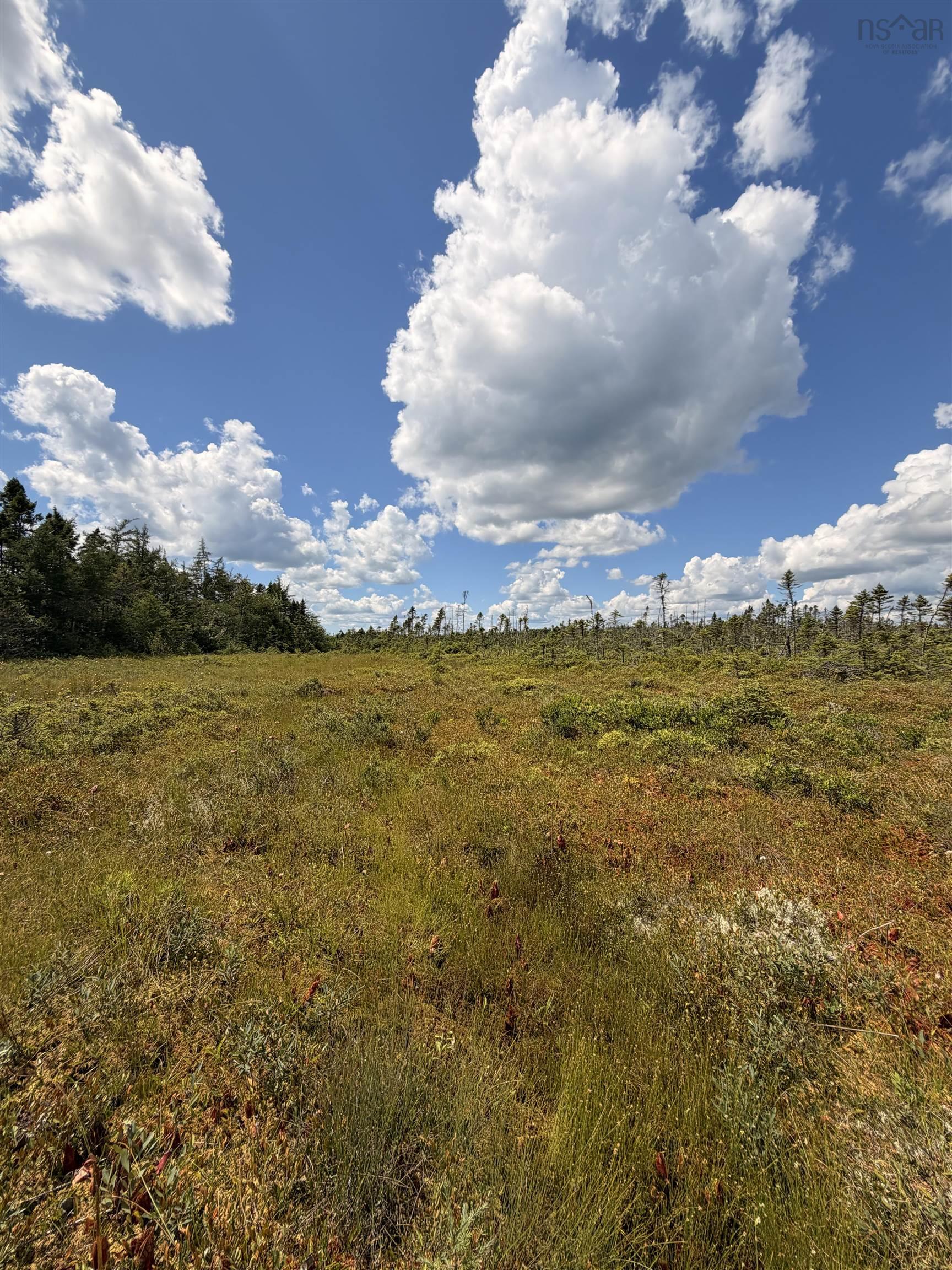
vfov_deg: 102.1
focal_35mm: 14
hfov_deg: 85.7
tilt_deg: +4.7
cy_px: 635
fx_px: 513
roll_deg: -0.4
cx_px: 476
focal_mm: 2.22
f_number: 2.2
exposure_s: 1/1235
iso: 20
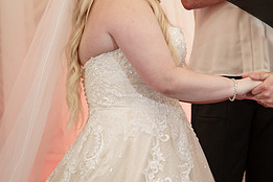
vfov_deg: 4.3
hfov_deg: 6.4
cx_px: 245
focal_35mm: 321
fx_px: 2434
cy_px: -10
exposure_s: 1/100
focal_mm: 139
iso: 2000
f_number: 4
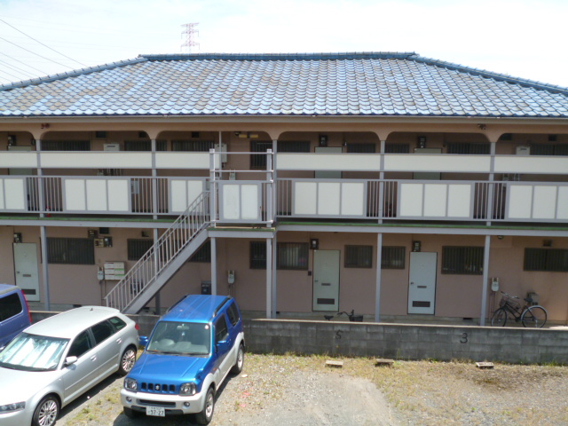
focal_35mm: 32
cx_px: 284
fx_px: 525
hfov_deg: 56.8
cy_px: 213
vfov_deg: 44.2
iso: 100
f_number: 2.9
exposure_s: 1/640
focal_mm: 5.7
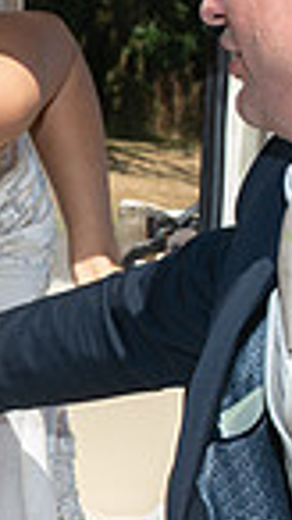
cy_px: 370
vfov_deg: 14.7
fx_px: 2012
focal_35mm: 146
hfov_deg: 8.0
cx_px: -249
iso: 100
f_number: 9
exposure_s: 1/200
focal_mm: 35
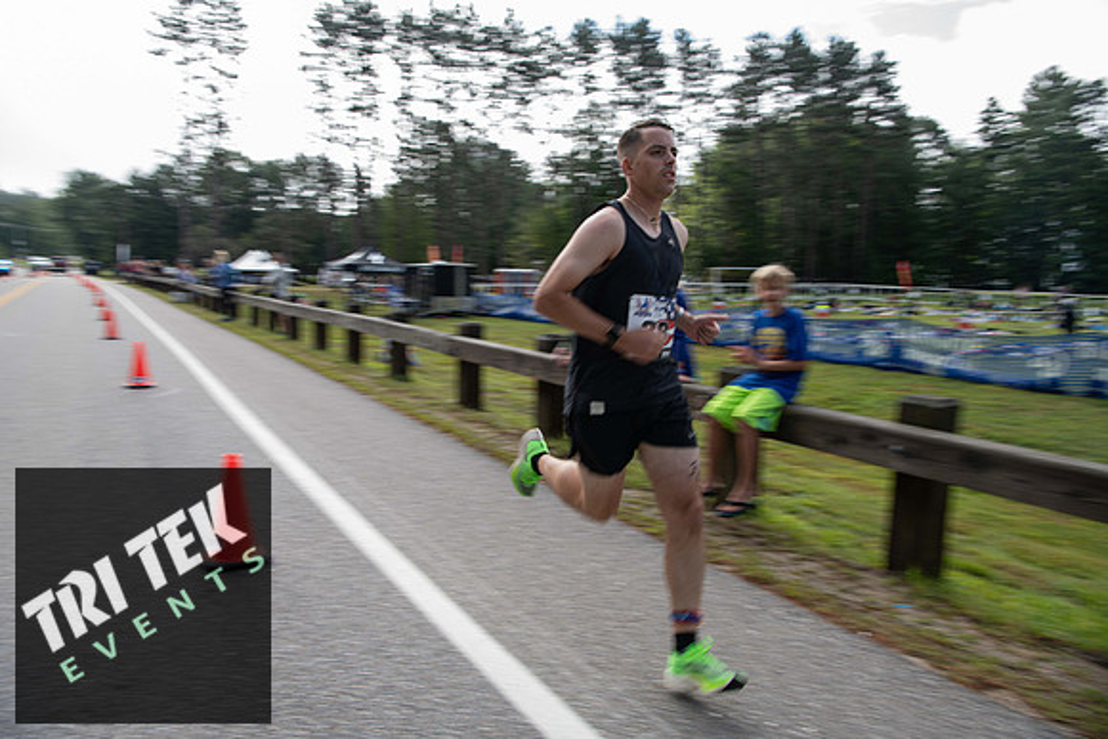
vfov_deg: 53.2
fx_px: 739
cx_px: 554
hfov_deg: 73.7
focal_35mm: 24
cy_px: 370
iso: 200
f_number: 8
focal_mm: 24
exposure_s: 1/100
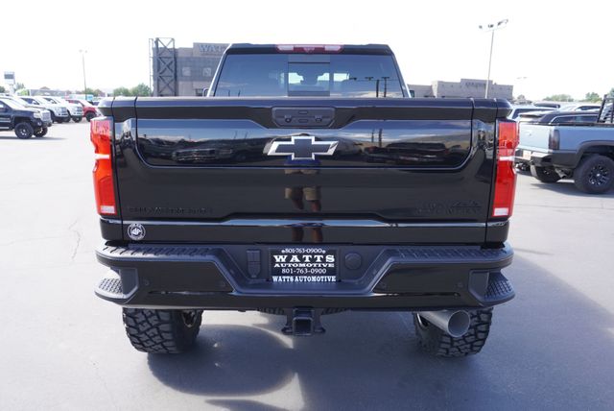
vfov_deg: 45.8
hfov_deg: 64.5
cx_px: 307
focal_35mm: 28
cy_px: 206
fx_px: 487
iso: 100
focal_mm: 19
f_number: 4.5
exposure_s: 1/80
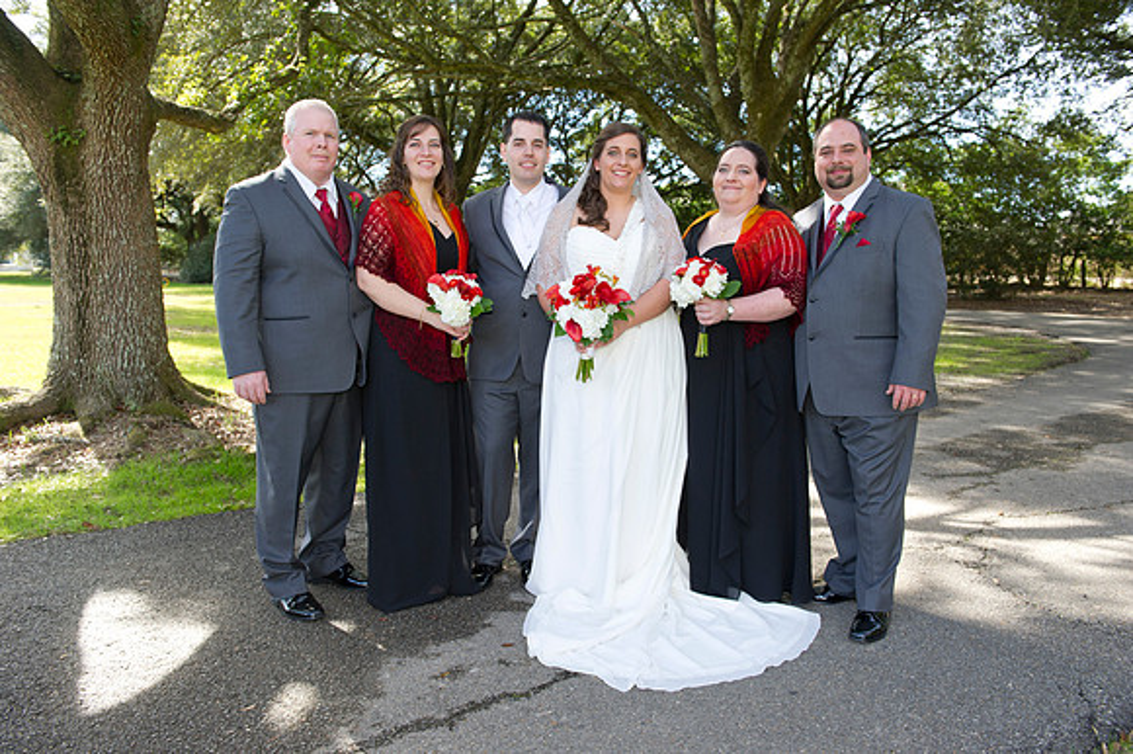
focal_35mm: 31
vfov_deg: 42.3
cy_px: 377
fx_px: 975
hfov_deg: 60.3
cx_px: 566
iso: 320
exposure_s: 1/160
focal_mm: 31
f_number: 5.6
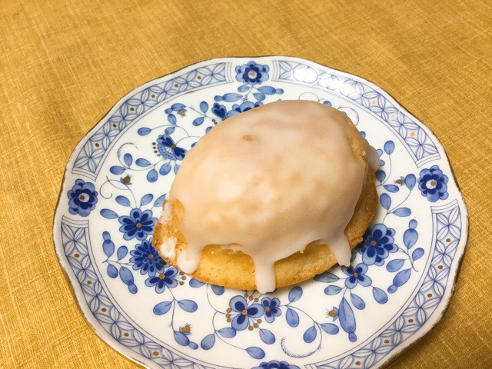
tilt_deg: -55.4
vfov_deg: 45.4
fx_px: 441
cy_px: 184
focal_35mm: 31
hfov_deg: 58.4
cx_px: 246
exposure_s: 1/30
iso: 64
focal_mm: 3.3
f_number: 2.4
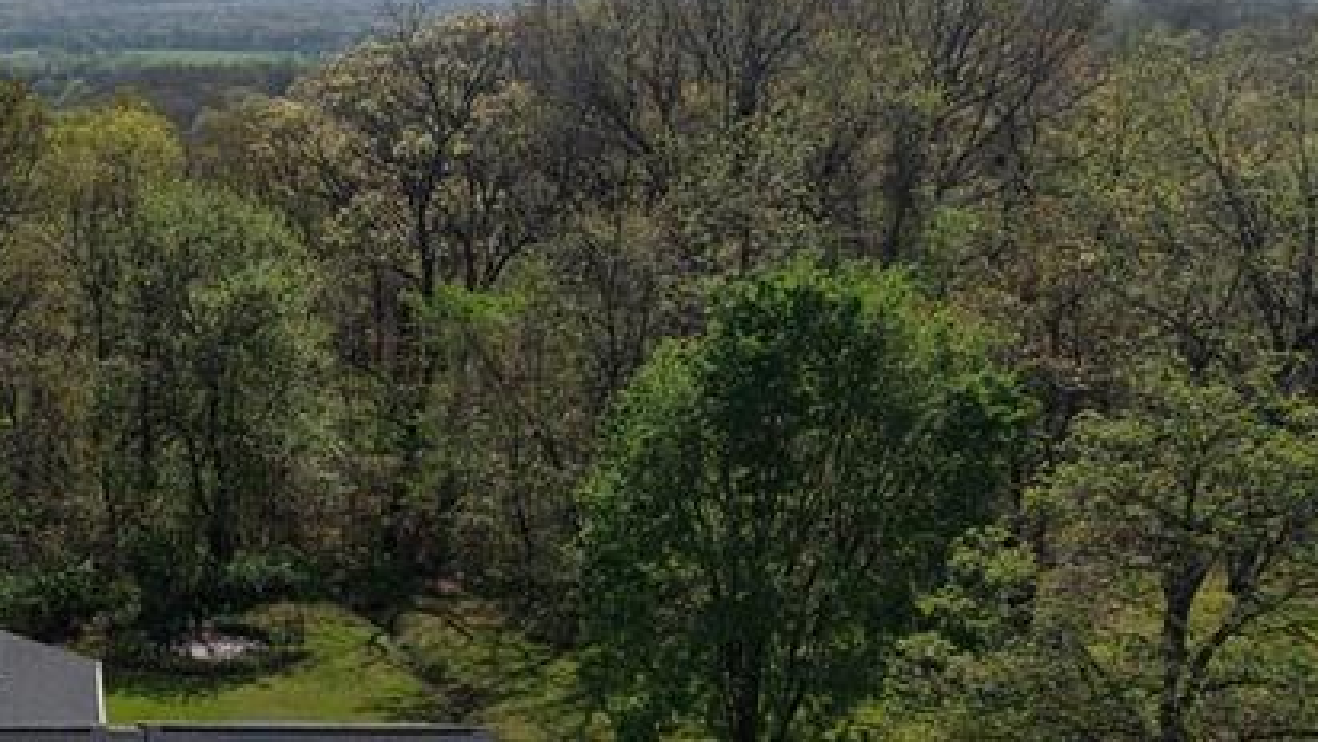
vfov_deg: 18.1
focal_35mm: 65
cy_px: 745
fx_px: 2272
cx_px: 64
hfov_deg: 30.5
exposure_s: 1/500
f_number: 1.8
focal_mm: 8.67
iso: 100
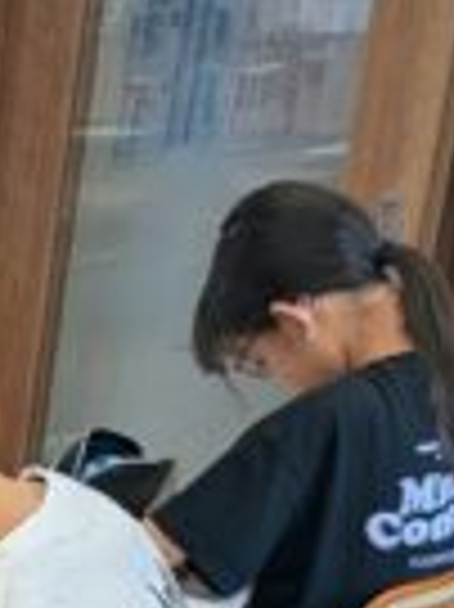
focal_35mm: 132
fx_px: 2312
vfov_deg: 13.2
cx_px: -721
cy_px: 1153
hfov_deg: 9.6
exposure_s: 1/120
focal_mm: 4.53
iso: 26
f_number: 1.7
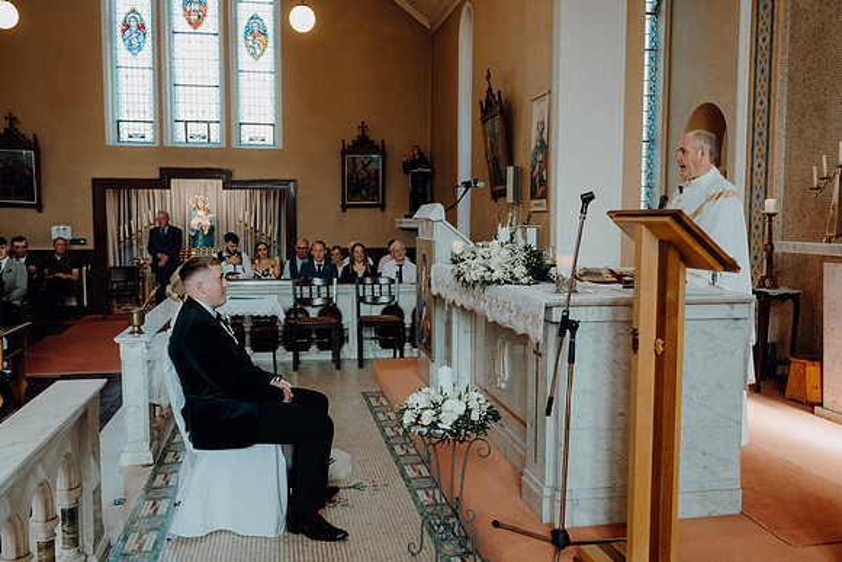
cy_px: 281
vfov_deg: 40.0
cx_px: 421
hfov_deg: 57.2
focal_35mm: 33
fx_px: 772
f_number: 3.5
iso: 1250
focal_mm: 33
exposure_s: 1/200
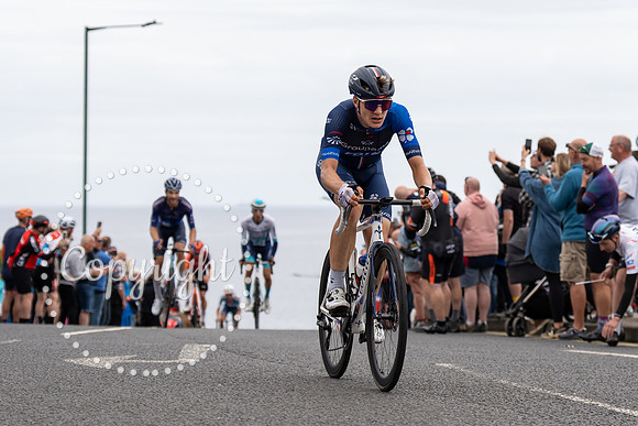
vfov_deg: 12.4
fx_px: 1951
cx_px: 372
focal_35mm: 110
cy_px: 136
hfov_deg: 18.6
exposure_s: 1/1000
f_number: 3.5
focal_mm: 79
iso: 320
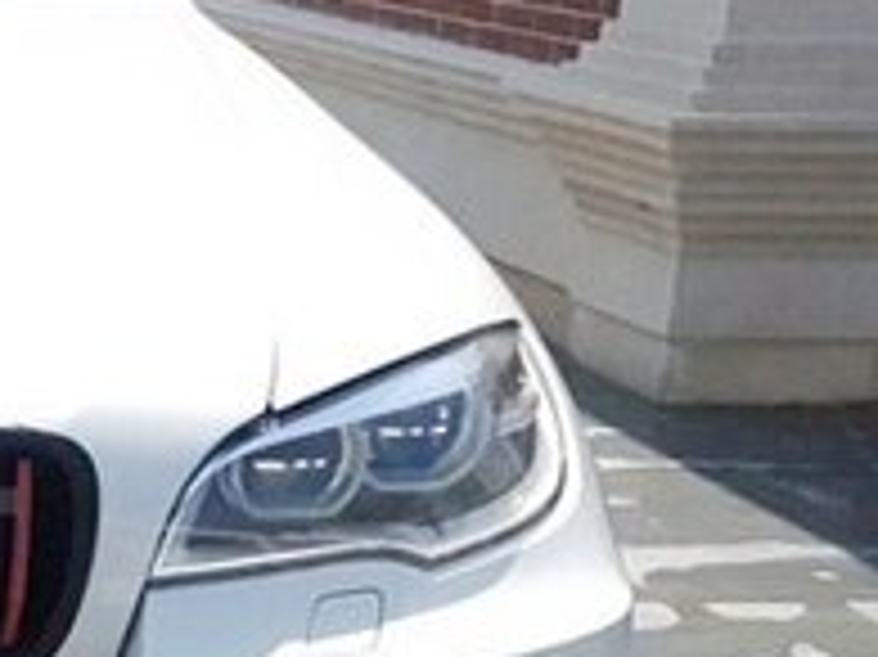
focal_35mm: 88
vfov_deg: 16.7
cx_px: -441
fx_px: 2231
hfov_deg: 19.4
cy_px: 448
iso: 800
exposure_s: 1/65536
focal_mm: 4.2
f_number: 1.7
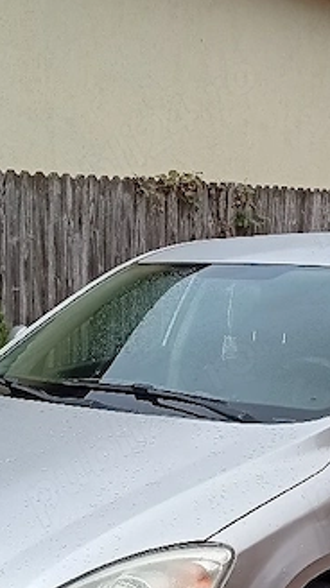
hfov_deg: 17.4
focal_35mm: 69
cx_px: 212
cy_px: 467
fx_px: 1076
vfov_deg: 29.9
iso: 50
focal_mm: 4.15
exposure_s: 1/286
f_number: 1.8
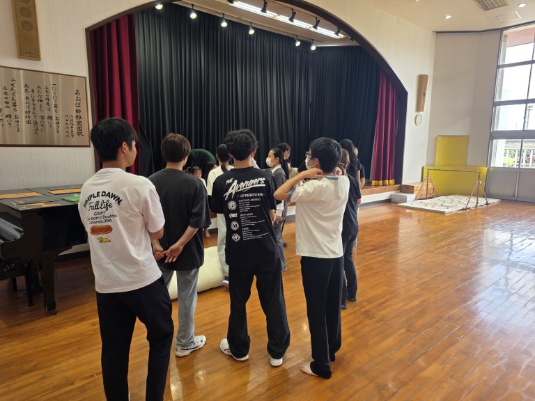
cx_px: 268
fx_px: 355
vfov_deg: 58.9
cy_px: 200
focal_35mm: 23
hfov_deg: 73.9
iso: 25
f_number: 1.7
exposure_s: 1/60
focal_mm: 6.25
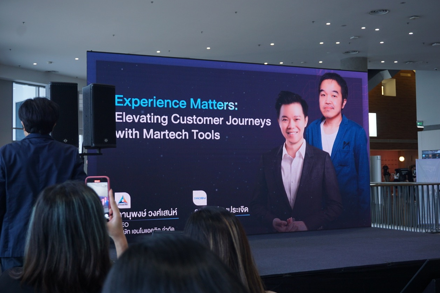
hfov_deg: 42.7
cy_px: 146
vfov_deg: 29.3
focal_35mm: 46
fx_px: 562
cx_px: 219
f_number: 5
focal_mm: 30
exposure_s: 1/60
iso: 250
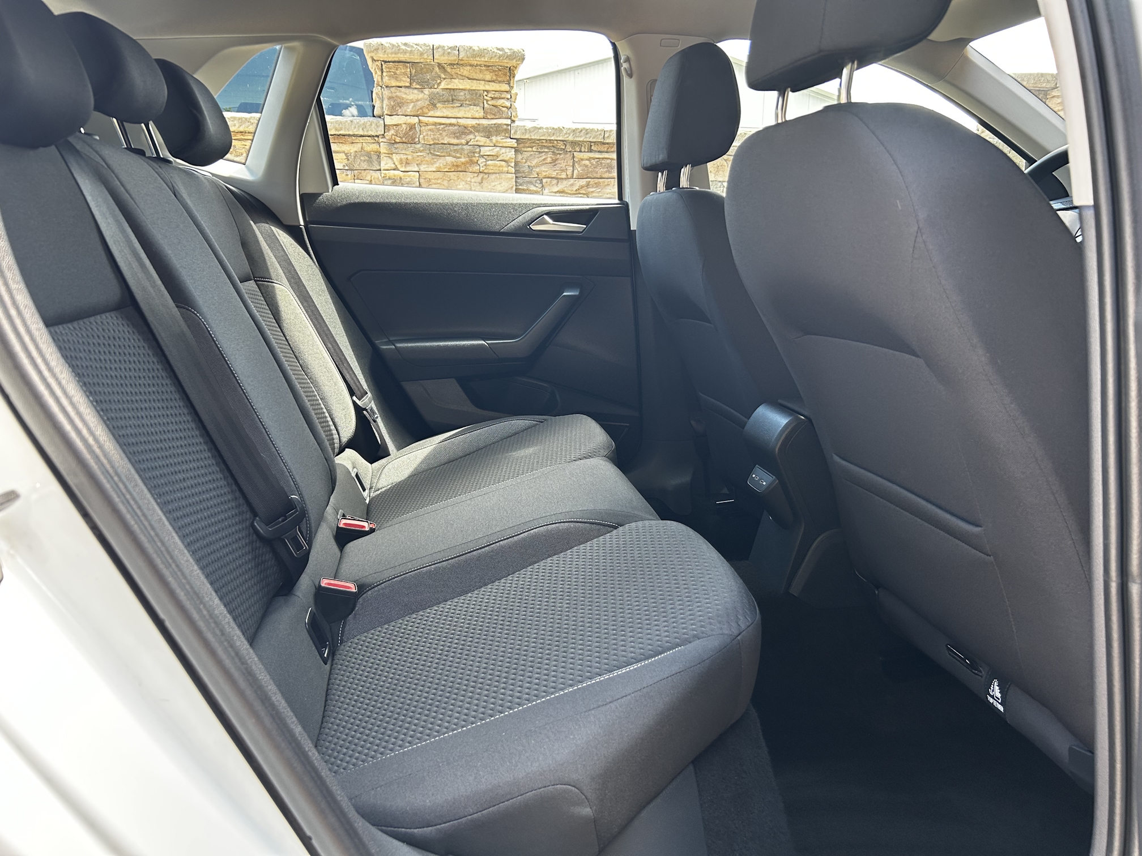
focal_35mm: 26
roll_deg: +0.3
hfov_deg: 67.3
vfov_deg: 53.1
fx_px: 858
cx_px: 571
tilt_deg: -12.0
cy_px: 428
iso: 100
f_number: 1.5
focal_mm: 5.7
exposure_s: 1/121
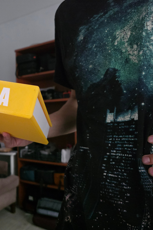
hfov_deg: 38.1
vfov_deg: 58.7
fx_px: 204
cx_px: 13
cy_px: 115
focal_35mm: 32
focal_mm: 6.3
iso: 2500
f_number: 1.7
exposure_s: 1/120
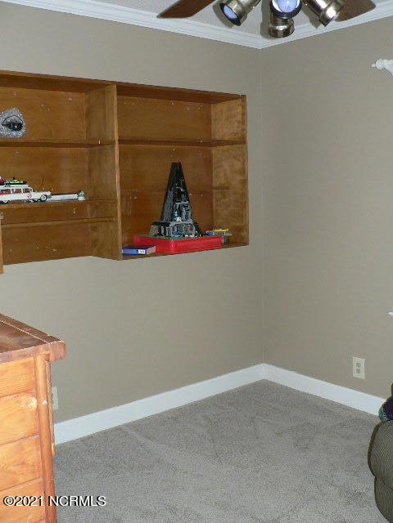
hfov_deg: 39.7
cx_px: 196
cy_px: 262
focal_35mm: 36
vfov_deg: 51.4
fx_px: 545
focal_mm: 6
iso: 200
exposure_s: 1/60
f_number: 2.8
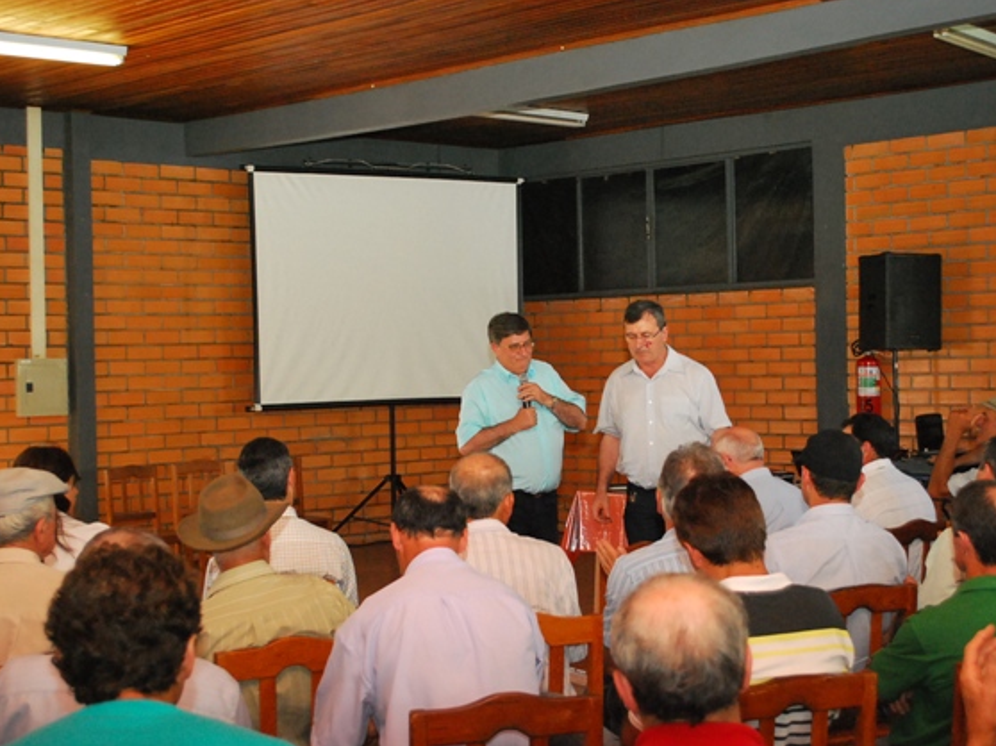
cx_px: 528
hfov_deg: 36.2
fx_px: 1524
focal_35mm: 53
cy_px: 366
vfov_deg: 27.5
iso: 1400
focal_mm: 32
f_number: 5
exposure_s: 1/200
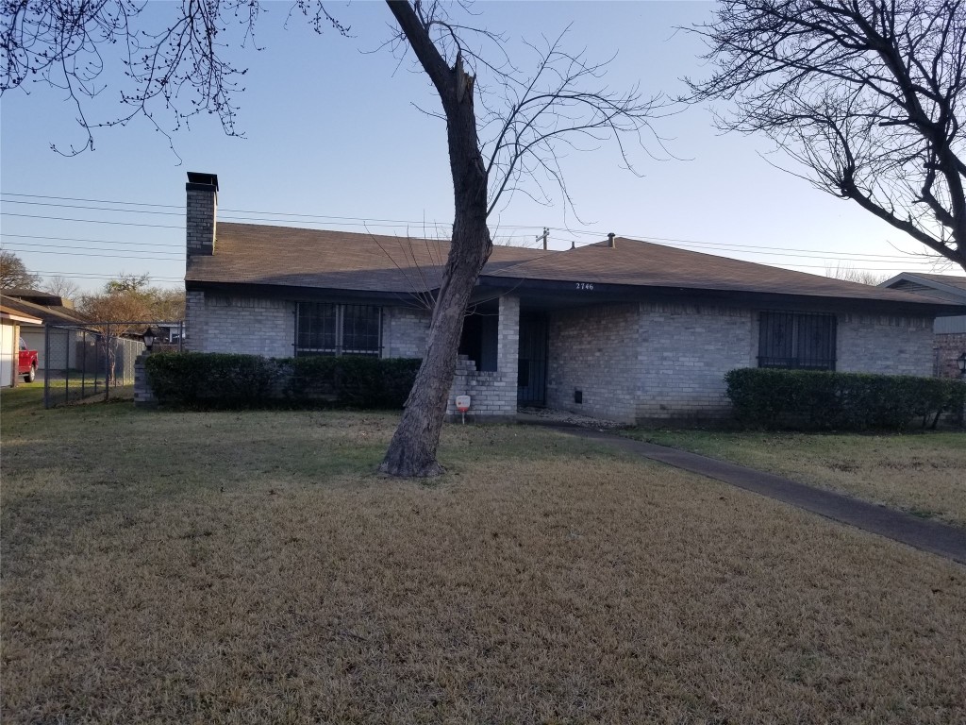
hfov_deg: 67.3
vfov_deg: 53.1
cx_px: 483
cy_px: 362
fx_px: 726
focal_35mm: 26
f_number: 1.7
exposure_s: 1/1172
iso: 50
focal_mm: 4.3
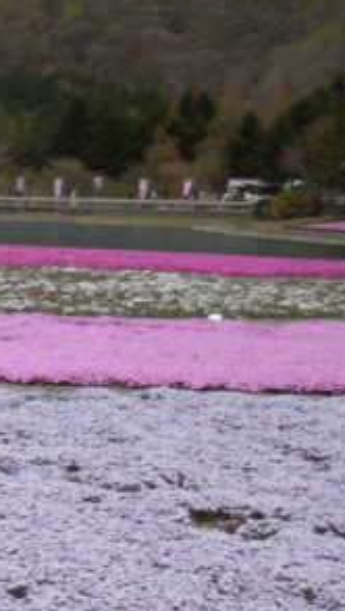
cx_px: -441
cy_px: 407
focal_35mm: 74
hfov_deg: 13.0
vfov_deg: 28.4
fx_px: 1200
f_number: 6.2
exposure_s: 1/800
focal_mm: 4.5
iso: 125
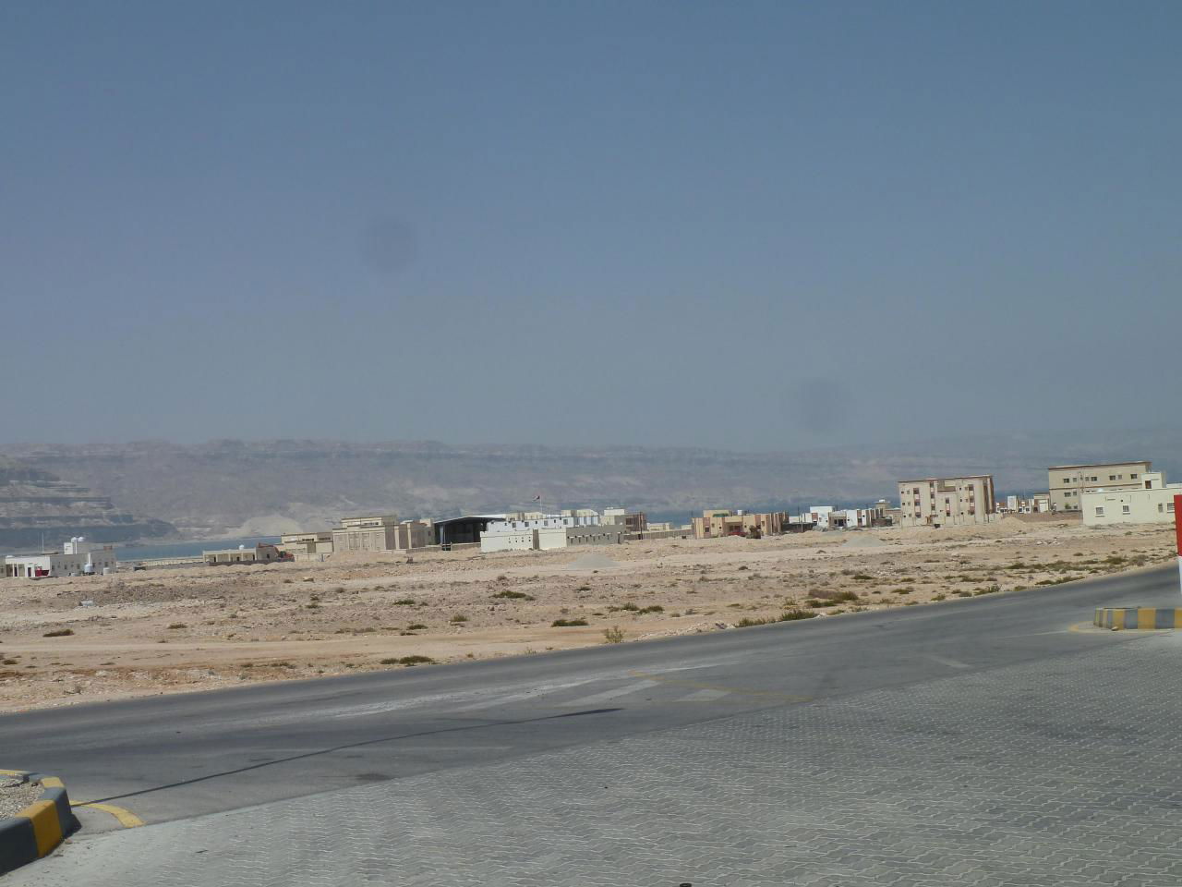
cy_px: 444
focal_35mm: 48
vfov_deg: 30.3
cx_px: 591
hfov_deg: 39.7
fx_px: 1639
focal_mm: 7.9
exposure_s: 1/640
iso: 80
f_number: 5.6
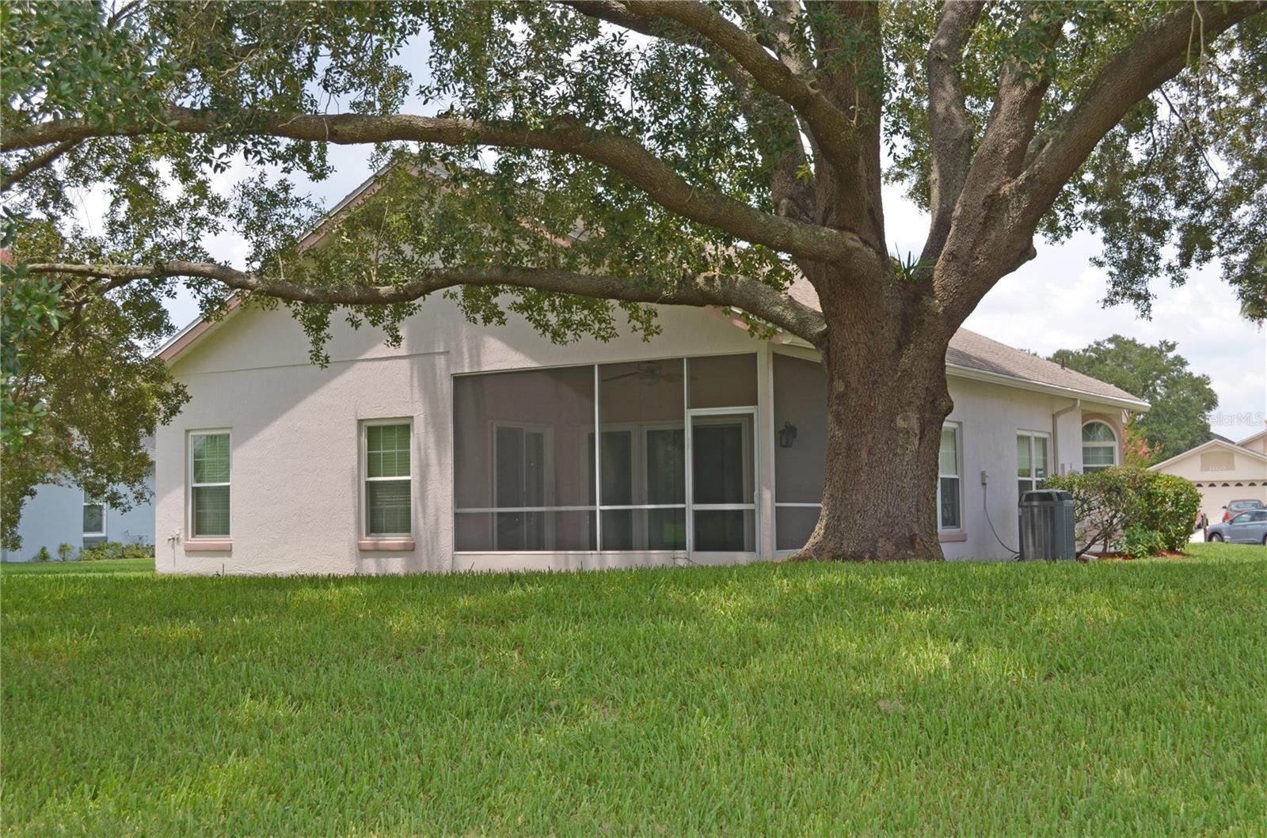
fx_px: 1580
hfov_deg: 43.7
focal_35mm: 45
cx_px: 634
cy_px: 419
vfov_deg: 29.7
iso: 100
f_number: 6.3
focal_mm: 30
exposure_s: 1/200
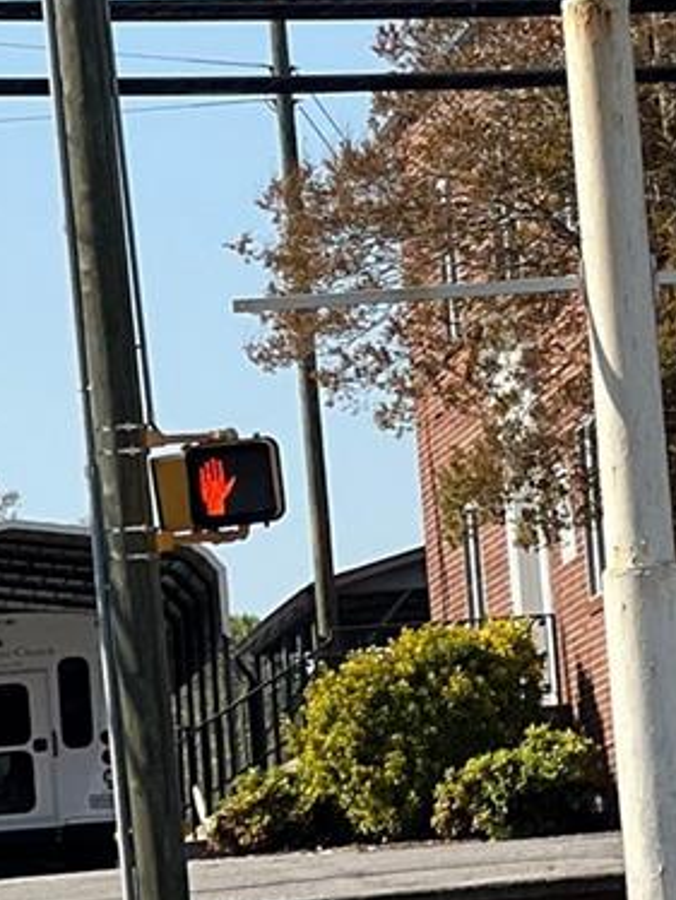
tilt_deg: +12.5
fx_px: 8219
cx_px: 565
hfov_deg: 4.7
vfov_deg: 6.2
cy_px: -342
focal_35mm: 316
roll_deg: +6.1
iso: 32
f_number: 2.8
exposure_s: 1/786
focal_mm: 9
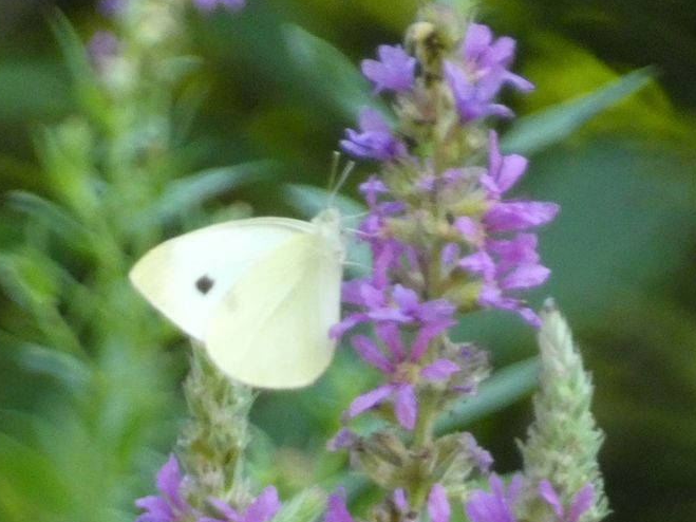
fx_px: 24646
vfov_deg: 1.2
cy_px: 335
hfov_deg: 1.6
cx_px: 354
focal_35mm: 1226
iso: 1250
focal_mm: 169.6
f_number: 5.6
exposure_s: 1/125
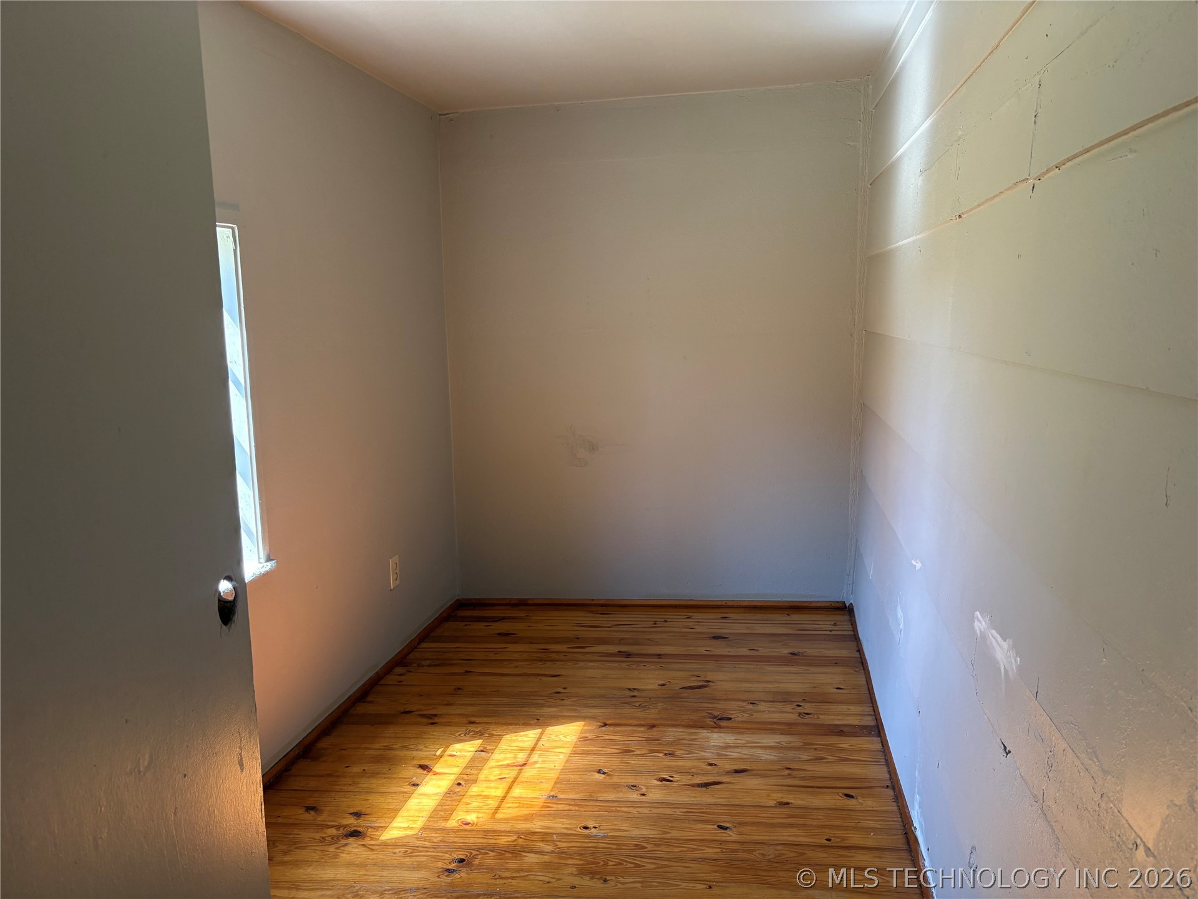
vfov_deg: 53.1
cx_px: 599
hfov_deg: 67.3
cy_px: 450
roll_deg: +2.1
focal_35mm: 26
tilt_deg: -7.2
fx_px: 900
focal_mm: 5.96
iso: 125
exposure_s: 1/122
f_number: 1.6
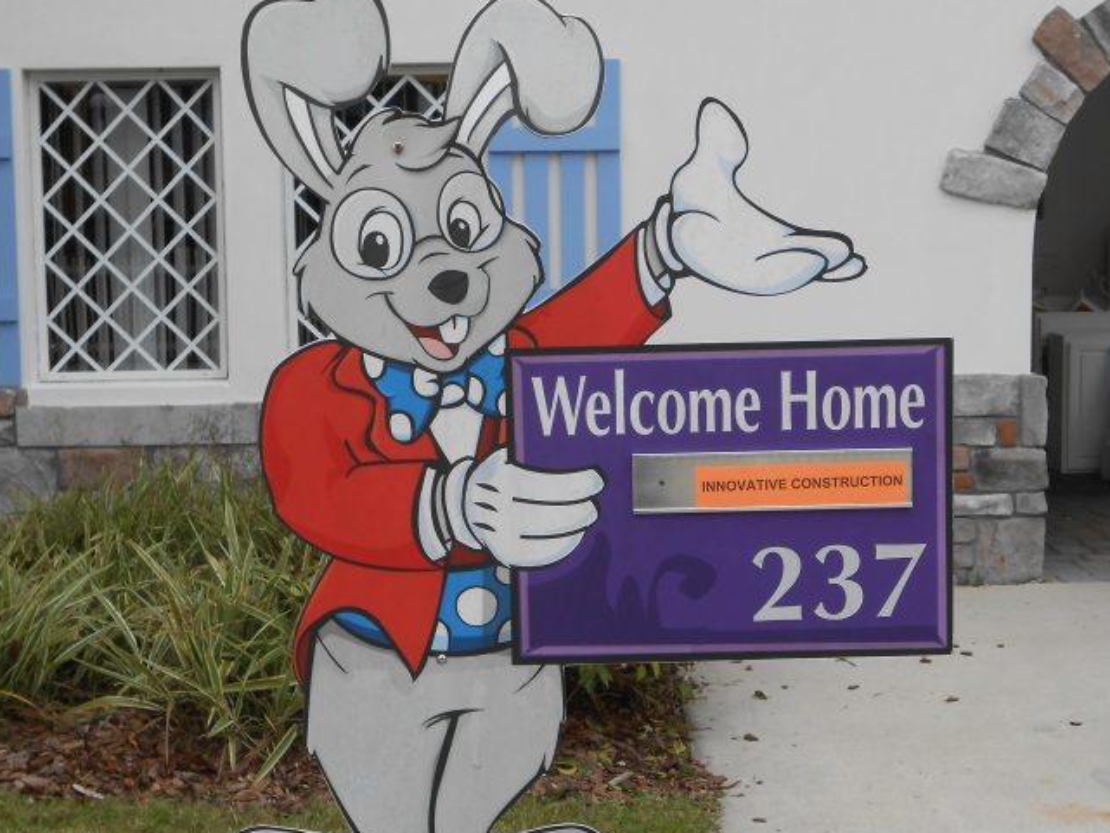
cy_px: 452
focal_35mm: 65
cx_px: 533
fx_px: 2085
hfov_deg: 29.8
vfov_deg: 22.6
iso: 80
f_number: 4.8
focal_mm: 8.8
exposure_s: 1/160
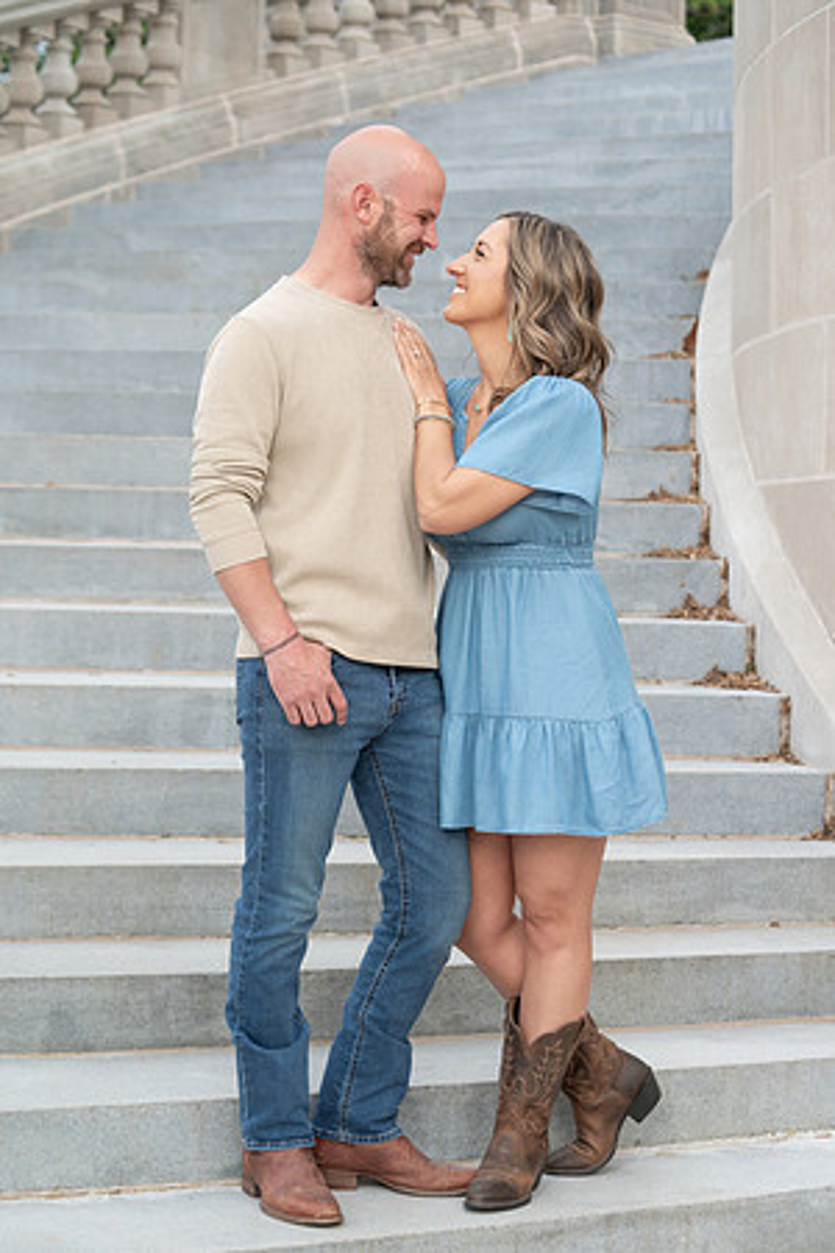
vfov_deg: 28.8
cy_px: 626
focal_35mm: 70
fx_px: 2435
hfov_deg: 19.5
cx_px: 418
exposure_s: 1/200
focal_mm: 70
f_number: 4
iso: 320
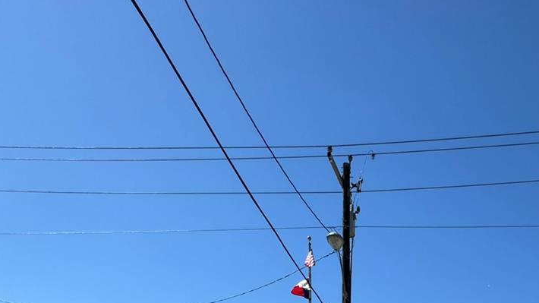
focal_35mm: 33
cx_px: 422
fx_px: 472
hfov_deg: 55.8
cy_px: 533
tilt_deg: -6.0
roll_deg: -1.3
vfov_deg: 22.5
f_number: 2.2
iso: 50
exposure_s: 1/2584
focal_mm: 2.22
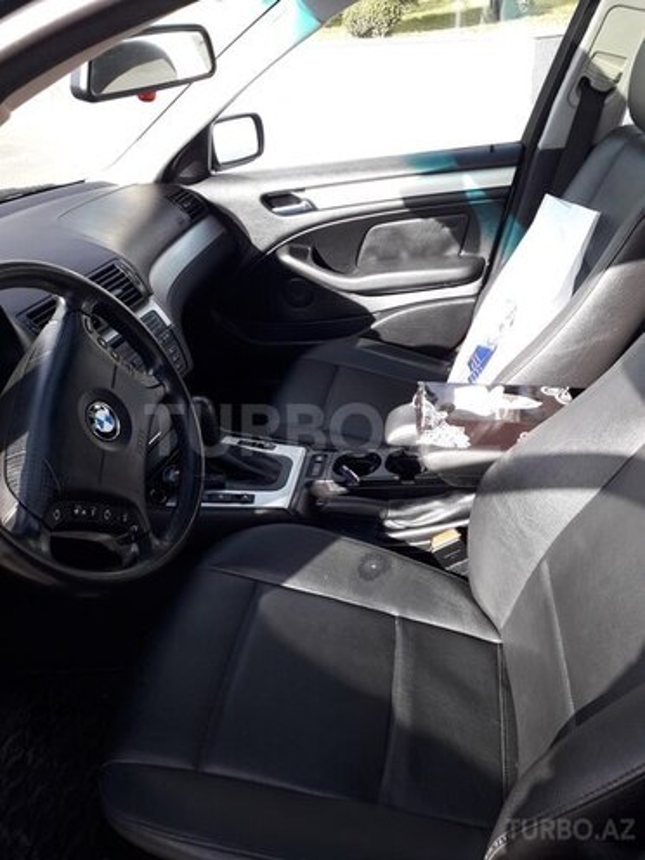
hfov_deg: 51.4
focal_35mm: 27
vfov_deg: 65.3
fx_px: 671
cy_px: 430
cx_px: 322
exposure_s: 1/185
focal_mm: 3.6
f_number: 1.9
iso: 40
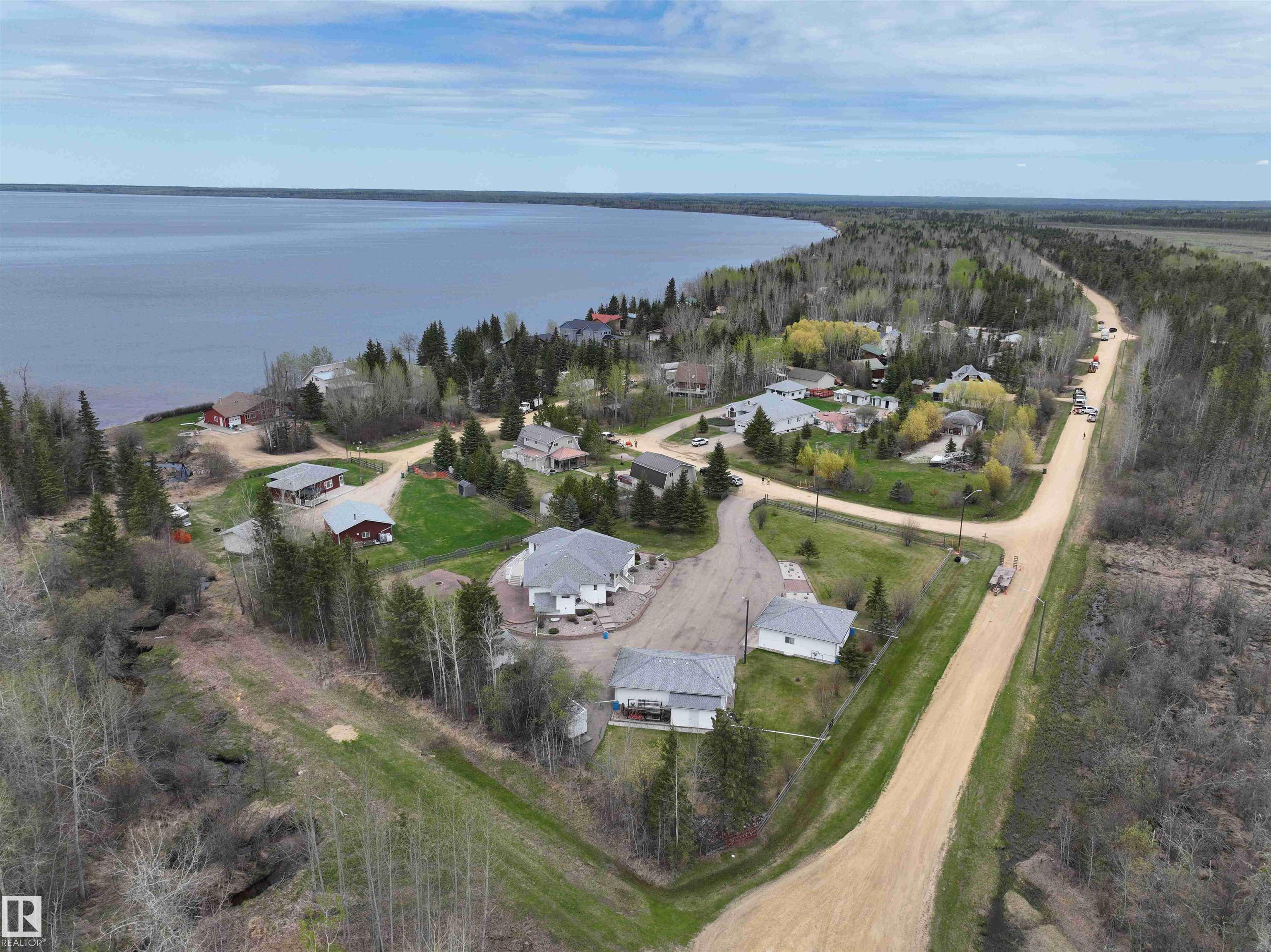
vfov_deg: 56.8
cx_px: 636
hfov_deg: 71.6
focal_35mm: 24
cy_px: 476
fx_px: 881
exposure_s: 1/1600
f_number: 2.8
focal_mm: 12.29
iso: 120
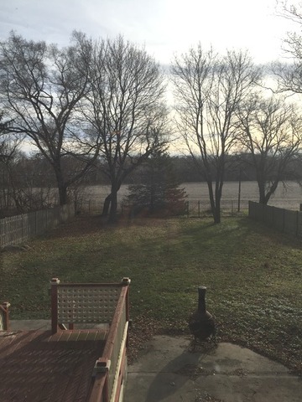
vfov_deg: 61.7
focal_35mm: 29
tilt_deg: -4.1
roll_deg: +0.7
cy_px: 201
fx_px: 337
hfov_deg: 48.2
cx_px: 151
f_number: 2.2
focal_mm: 4.15
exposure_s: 1/1721
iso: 32
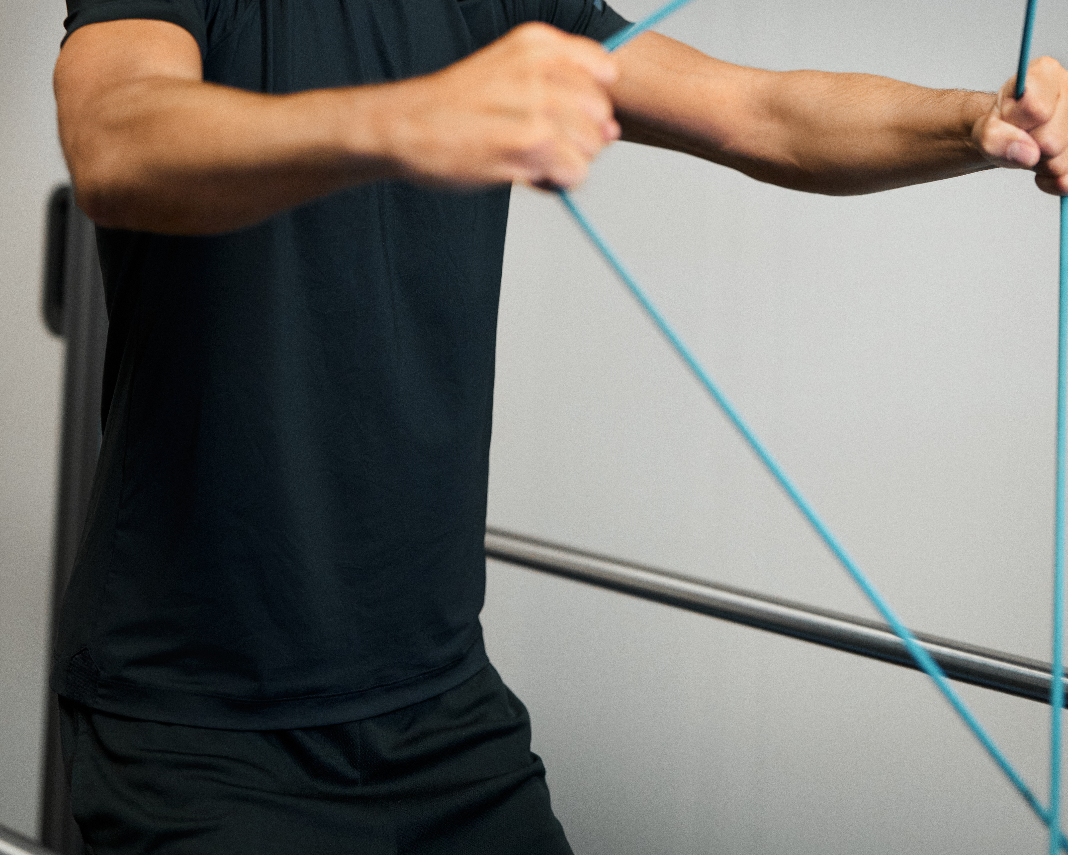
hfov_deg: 25.1
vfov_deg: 19.8
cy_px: 71
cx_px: 536
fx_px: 2402
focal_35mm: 76
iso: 3200
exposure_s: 1/500
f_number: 1.6
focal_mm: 50
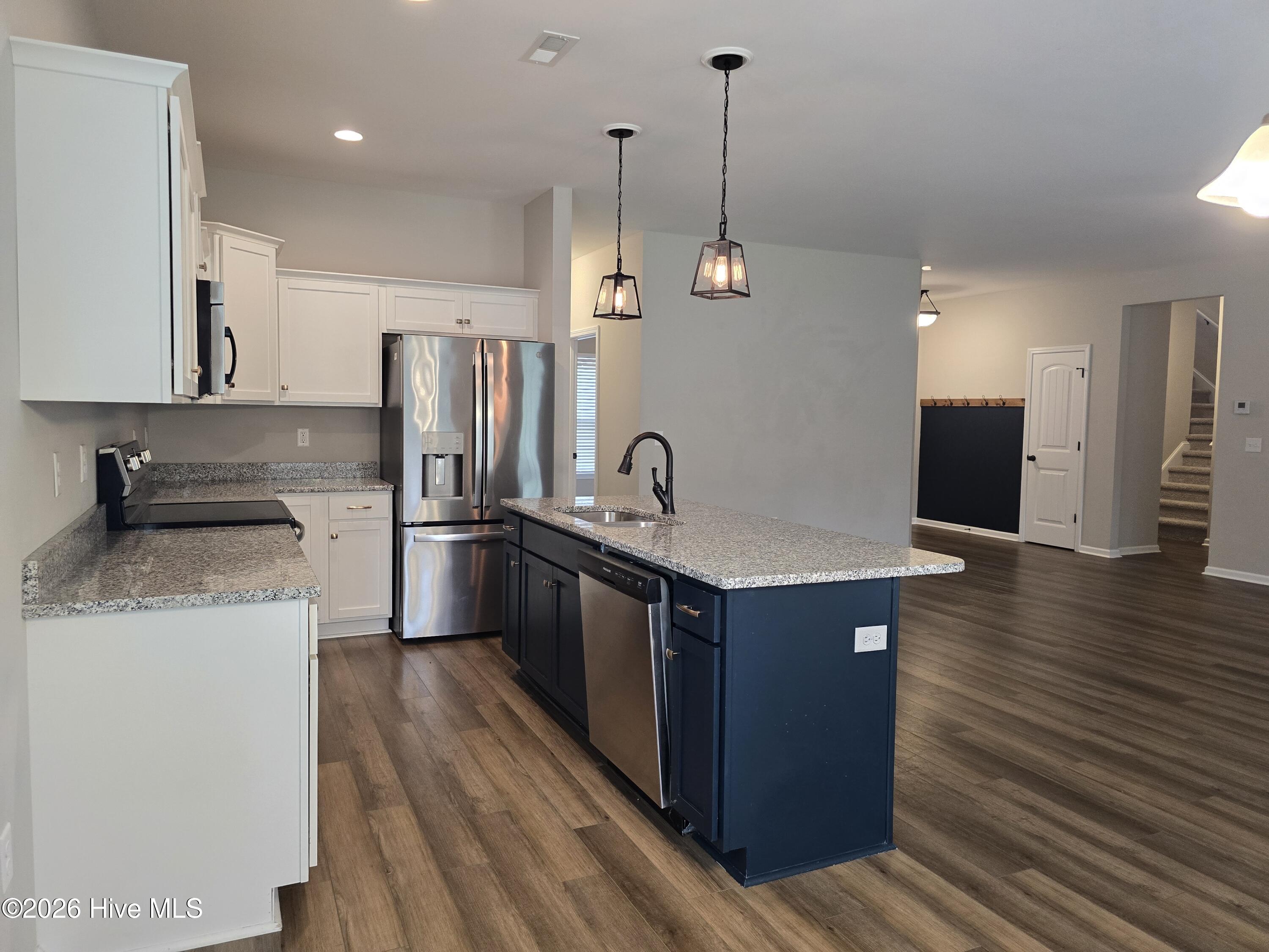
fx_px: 843
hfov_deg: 73.9
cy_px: 476
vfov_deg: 58.9
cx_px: 634
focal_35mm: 23
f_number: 1.7
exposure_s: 1/120
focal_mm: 6.3
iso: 400
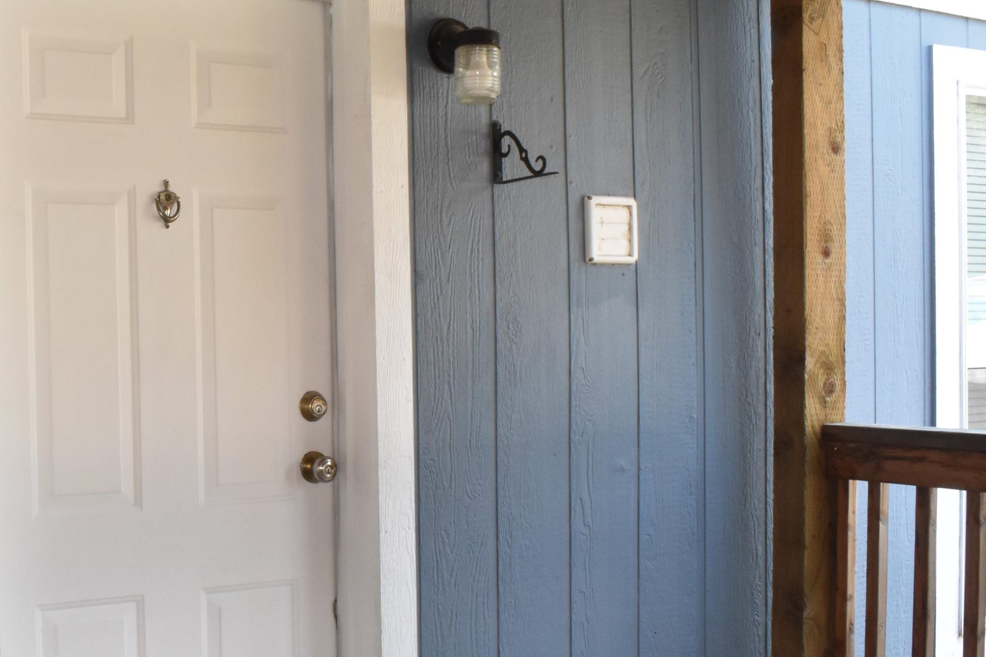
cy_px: 400
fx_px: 1342
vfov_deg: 27.4
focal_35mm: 49
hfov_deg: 39.0
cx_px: 211
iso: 1250
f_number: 22
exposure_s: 1/25
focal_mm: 18
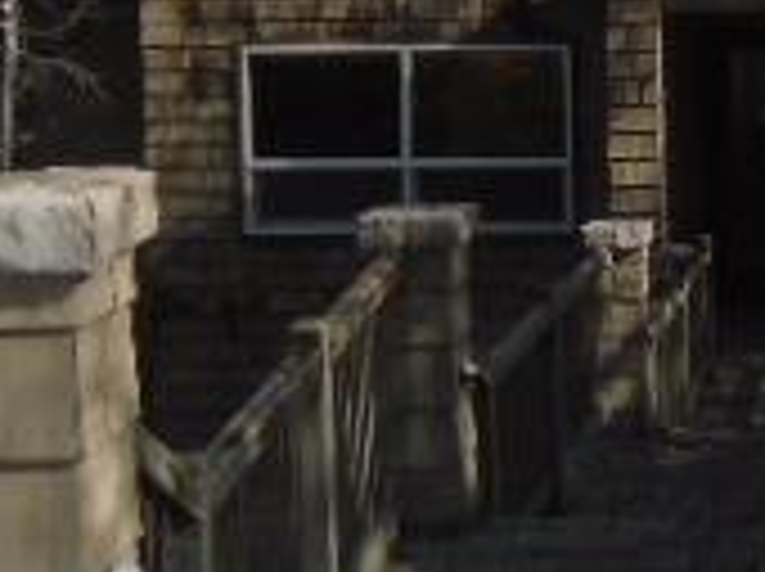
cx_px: 783
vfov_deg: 14.9
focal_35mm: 98
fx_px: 2163
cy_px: 32
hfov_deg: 19.4
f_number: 3.2
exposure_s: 1/1500
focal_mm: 4.6
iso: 100
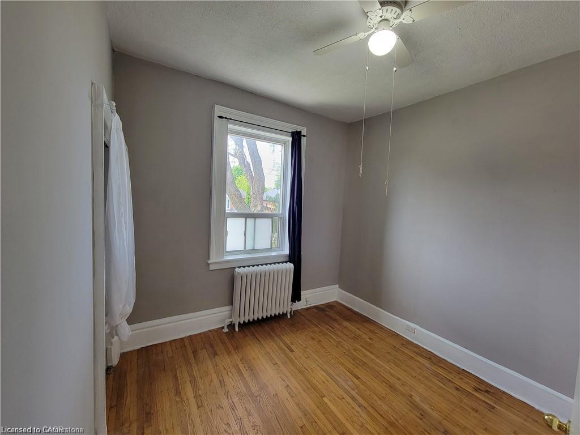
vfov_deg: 89.9
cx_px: 290
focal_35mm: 13
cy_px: 218
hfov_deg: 106.2
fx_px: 218
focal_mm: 2.2
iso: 125
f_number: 2.2
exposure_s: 1/60
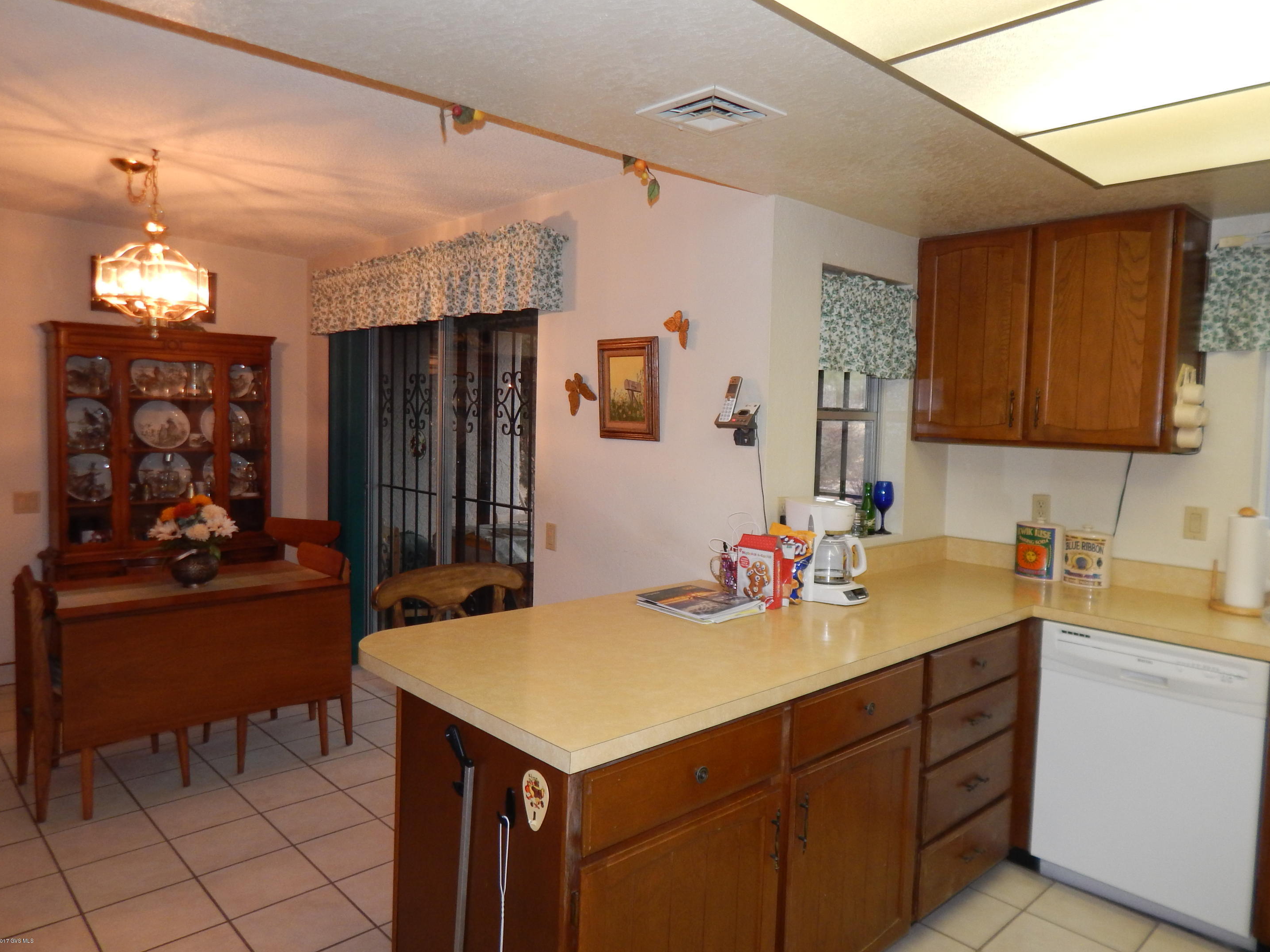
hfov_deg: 71.6
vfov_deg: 56.8
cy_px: 475
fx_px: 880
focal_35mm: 24
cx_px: 652
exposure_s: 1/30
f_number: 3
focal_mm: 4
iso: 200
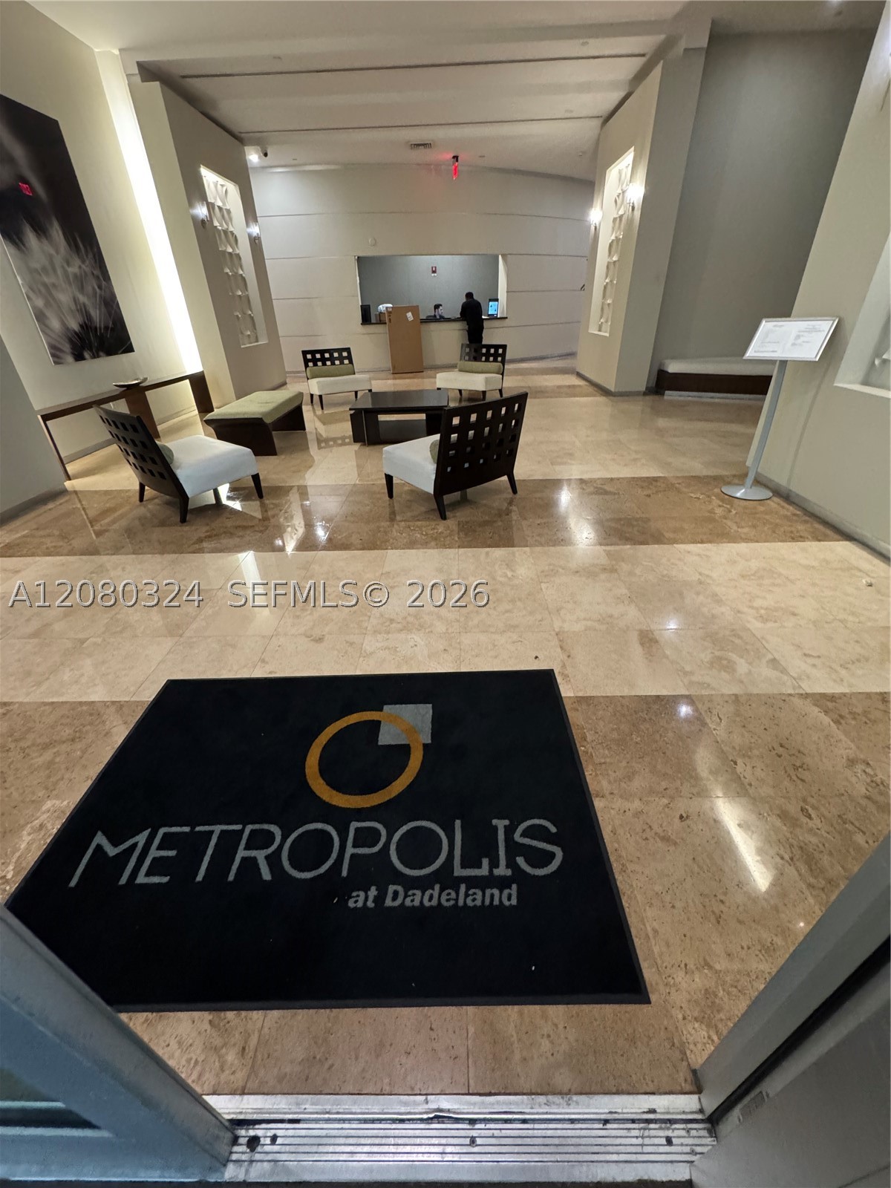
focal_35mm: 14
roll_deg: +4.0
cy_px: 594
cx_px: 446
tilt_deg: -34.0
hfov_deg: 85.7
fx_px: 480
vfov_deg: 102.1
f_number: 2.2
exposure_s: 1/60
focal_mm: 2.22
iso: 640
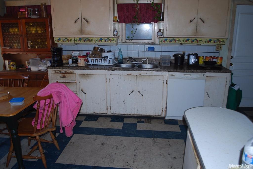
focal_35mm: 27
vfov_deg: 48.0
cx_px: 126
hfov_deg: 67.3
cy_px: 84
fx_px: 190
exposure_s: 1/60
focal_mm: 18
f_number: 3.5
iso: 200
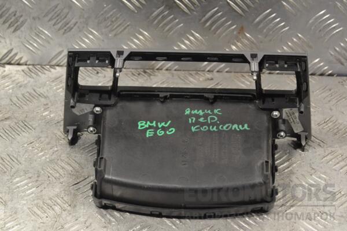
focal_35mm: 82
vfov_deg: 16.6
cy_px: 116
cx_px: 174
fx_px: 795
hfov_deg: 24.6
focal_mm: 55
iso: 3200
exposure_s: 1/250
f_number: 8
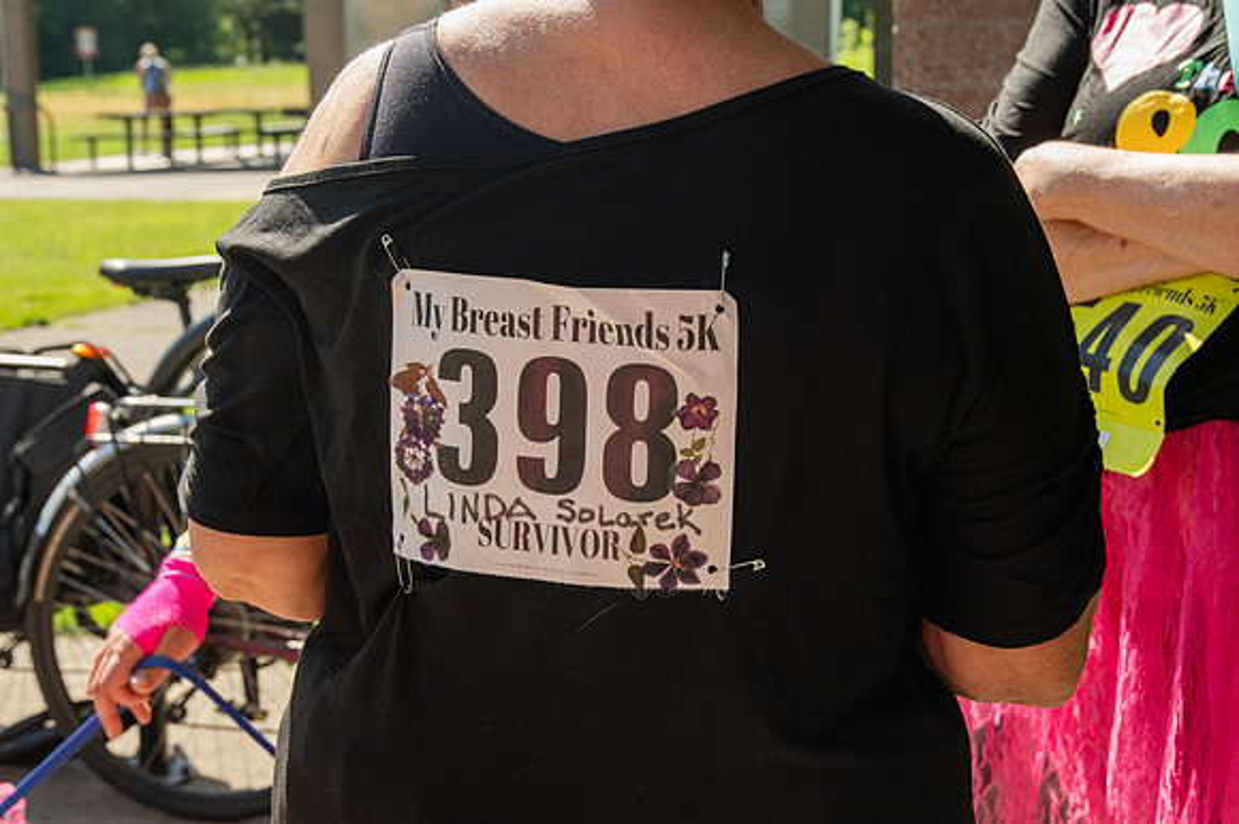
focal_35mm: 60
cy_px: 412
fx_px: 2064
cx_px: 620
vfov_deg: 22.6
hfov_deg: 33.4
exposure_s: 1/400
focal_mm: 40
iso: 250
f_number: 6.3
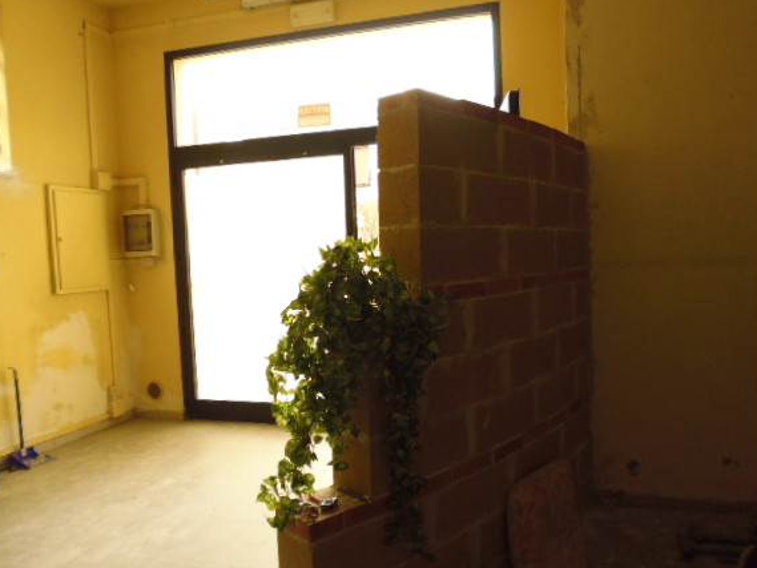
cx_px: 407
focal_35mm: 27
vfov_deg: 51.4
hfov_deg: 65.2
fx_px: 591
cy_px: 293
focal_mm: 4.3
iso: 250
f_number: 2.8
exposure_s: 1/60
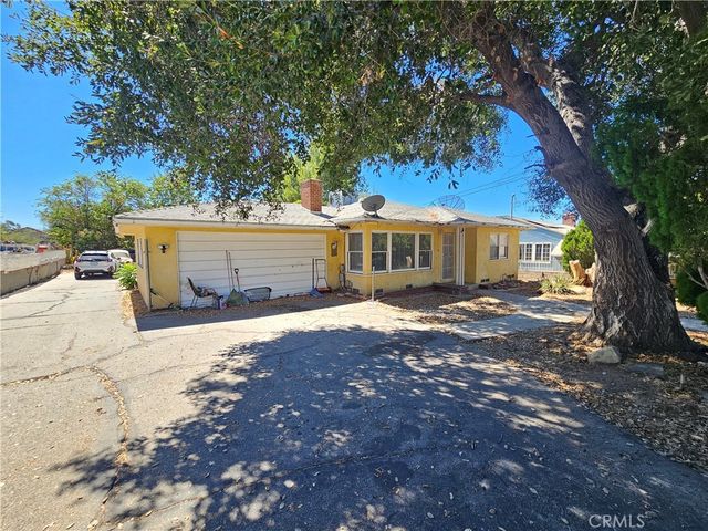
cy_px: 266
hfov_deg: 106.2
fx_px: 266
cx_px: 354
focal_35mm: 13
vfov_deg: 89.9
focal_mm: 2.2
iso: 50
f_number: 2.2
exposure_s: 1/393
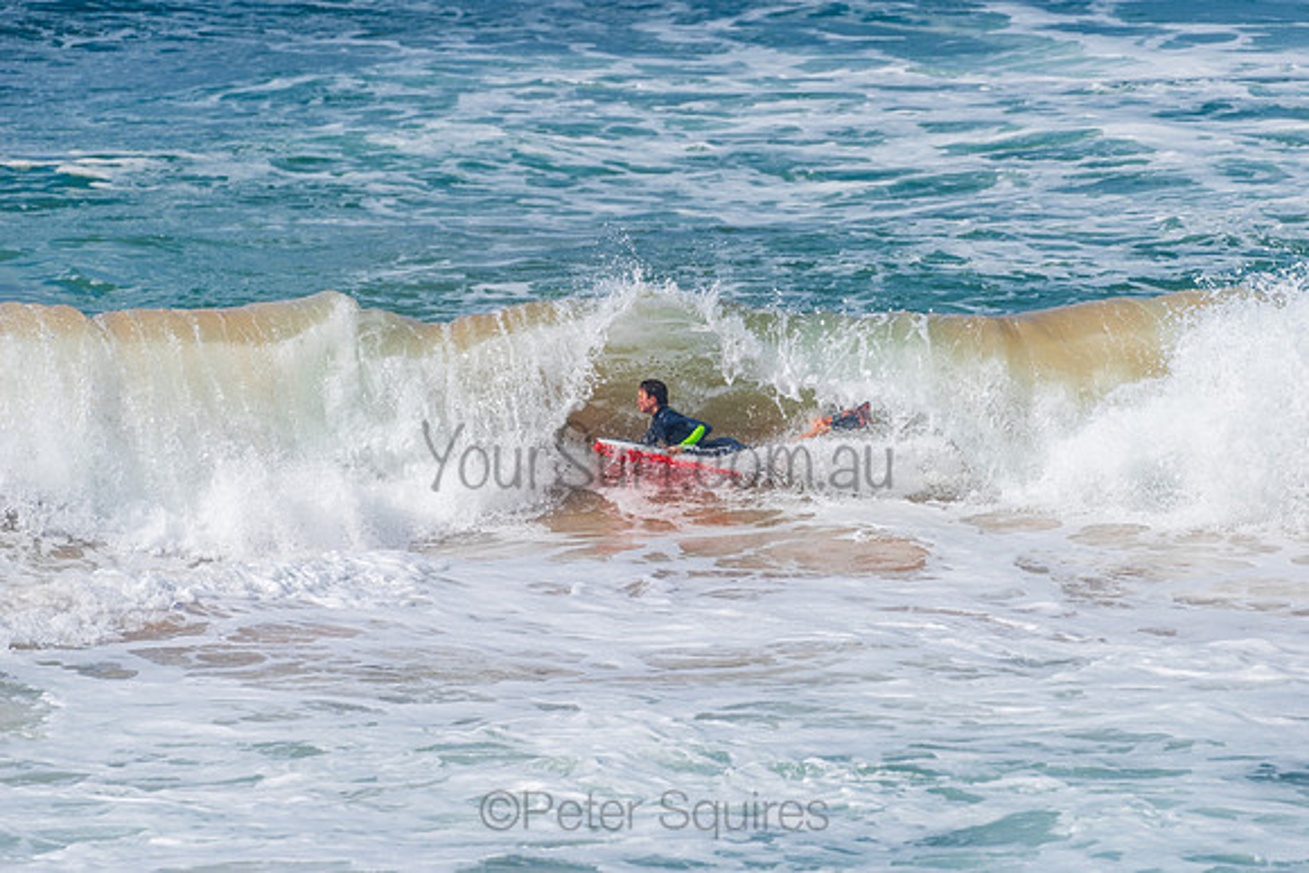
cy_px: 436
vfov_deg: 2.8
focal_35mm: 500
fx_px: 18184
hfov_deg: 4.1
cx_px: 654
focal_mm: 500
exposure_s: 1/2000
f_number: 5.6
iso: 140
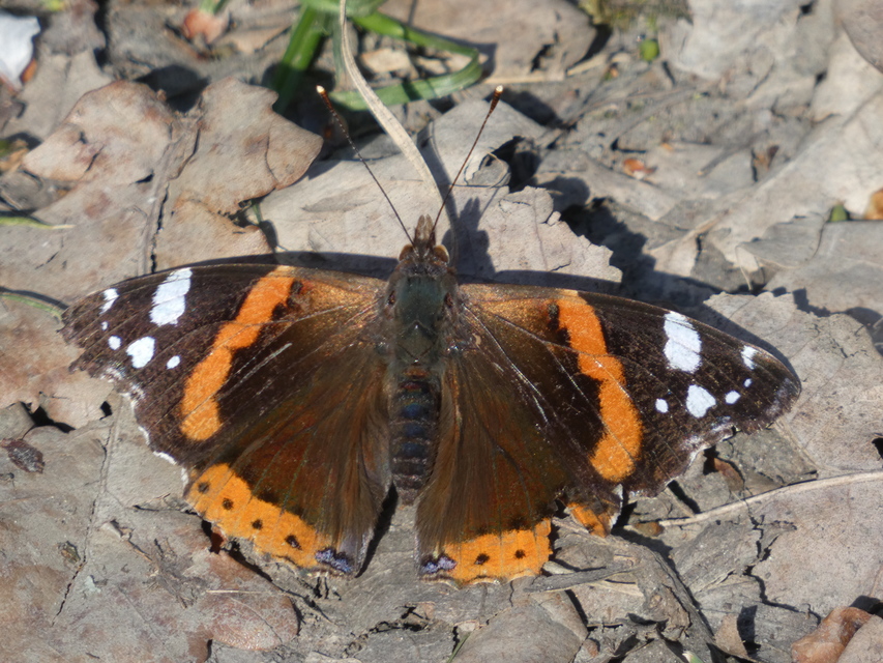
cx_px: 442
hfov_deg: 1.8
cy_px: 332
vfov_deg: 1.3
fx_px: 28318
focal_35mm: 1110
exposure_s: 1/125
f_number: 5.7
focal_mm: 198.9
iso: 100
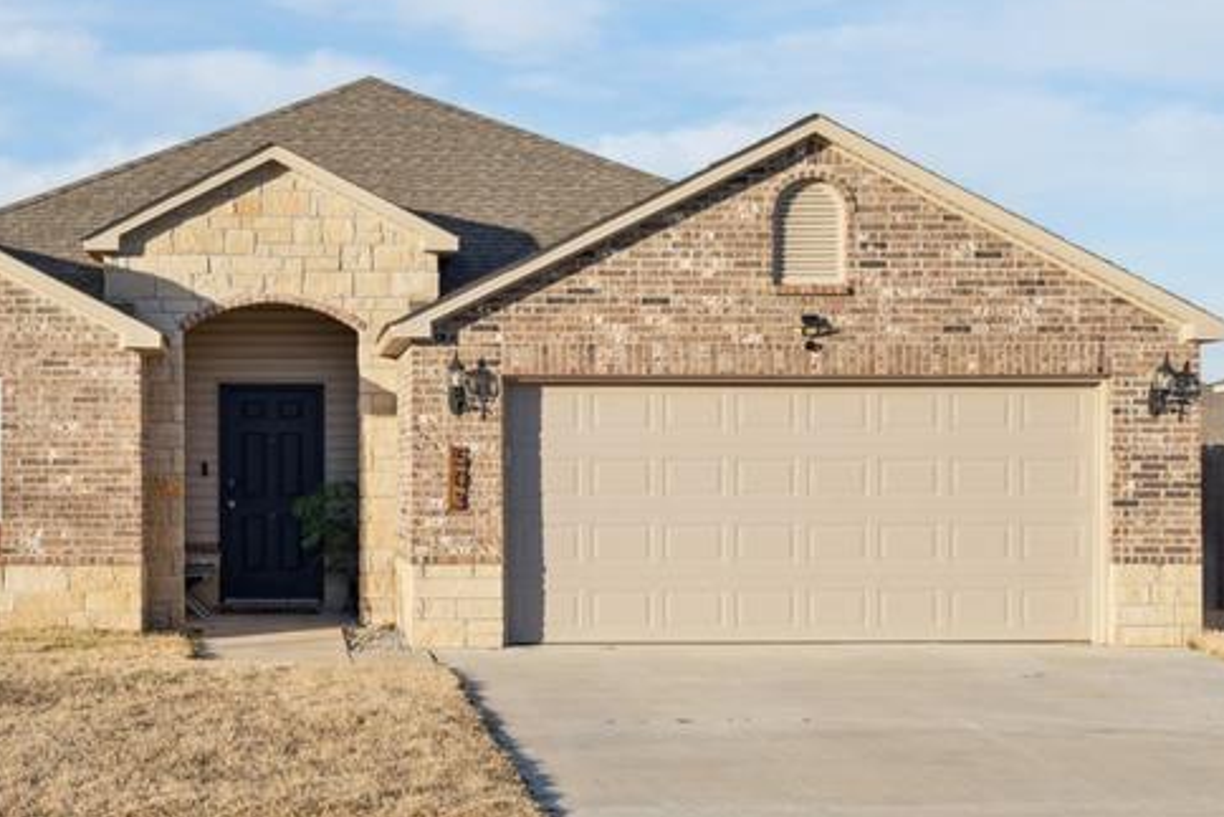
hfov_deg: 27.2
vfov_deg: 18.4
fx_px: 2517
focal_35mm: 74
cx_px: 397
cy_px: 508
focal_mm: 35
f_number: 7.1
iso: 200
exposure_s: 1/1000
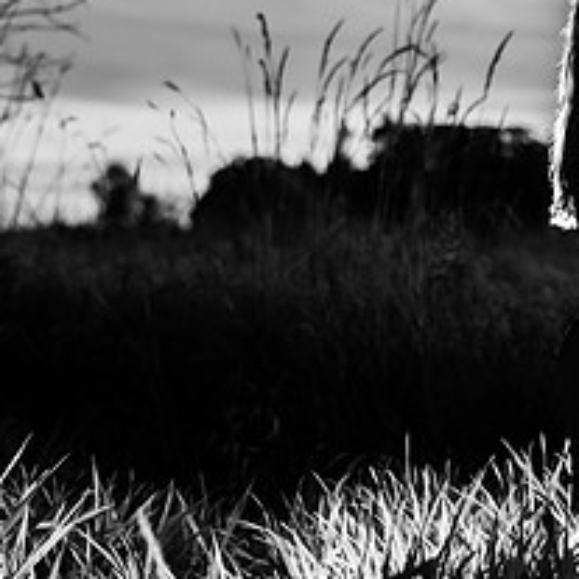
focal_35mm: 138
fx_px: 2611
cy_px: 187
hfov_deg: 12.4
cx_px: 635
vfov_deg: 12.6
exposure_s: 1/200
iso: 400
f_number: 2.5
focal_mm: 58
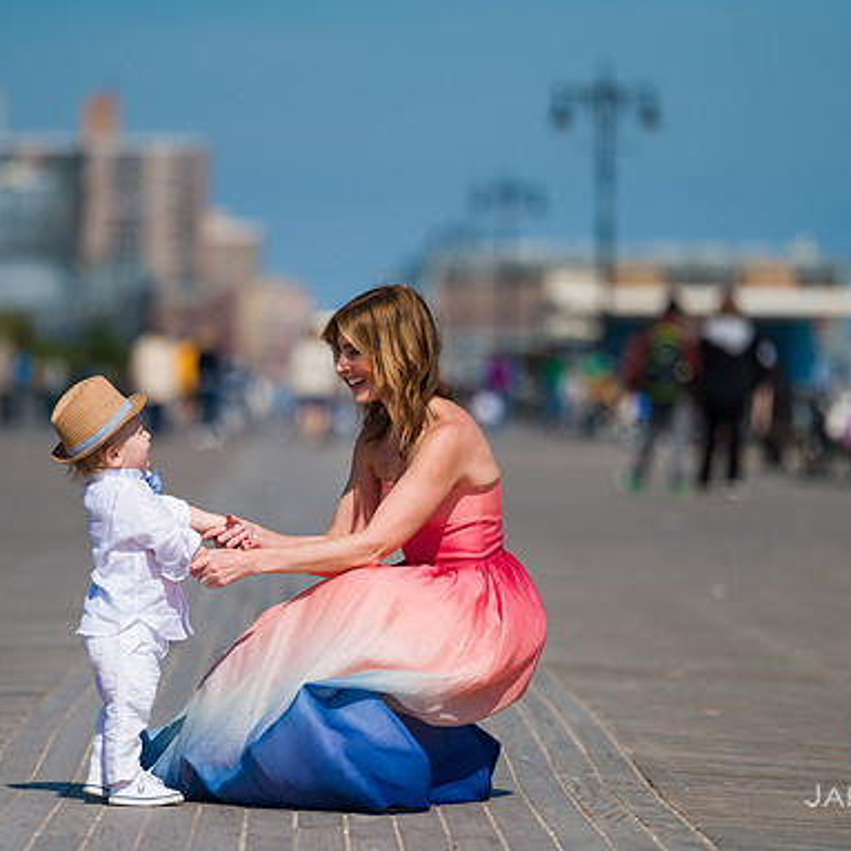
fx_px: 7148
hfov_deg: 6.8
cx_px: 373
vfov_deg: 6.8
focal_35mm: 257
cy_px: 427
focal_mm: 200
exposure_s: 1/8000
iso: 200
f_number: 3.2
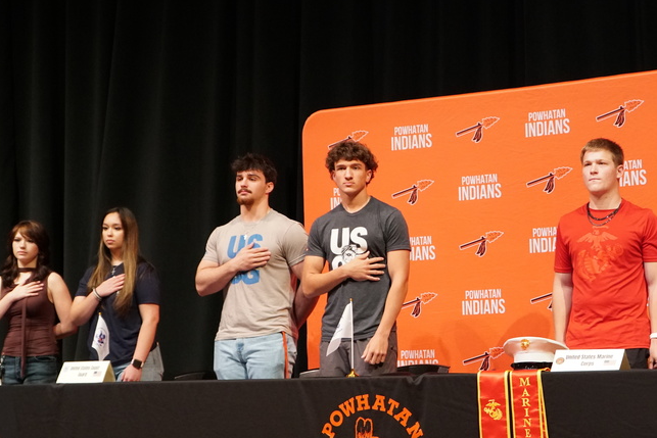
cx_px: 432
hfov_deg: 25.6
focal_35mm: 79
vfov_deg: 17.3
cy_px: 255
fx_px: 1438
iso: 2500
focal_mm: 33
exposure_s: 1/160
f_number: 4
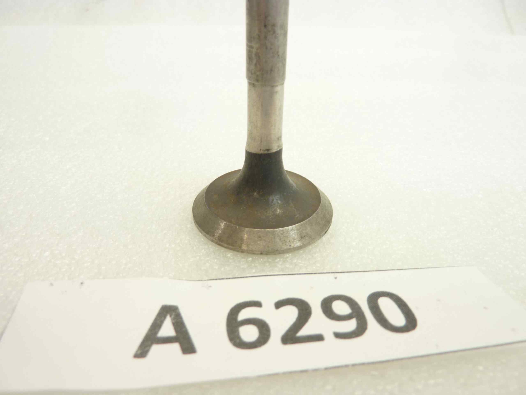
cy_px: 198
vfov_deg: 54.9
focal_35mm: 25
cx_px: 263
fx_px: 380
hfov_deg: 69.4
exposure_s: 1/20
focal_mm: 4.1
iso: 80
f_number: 3.3
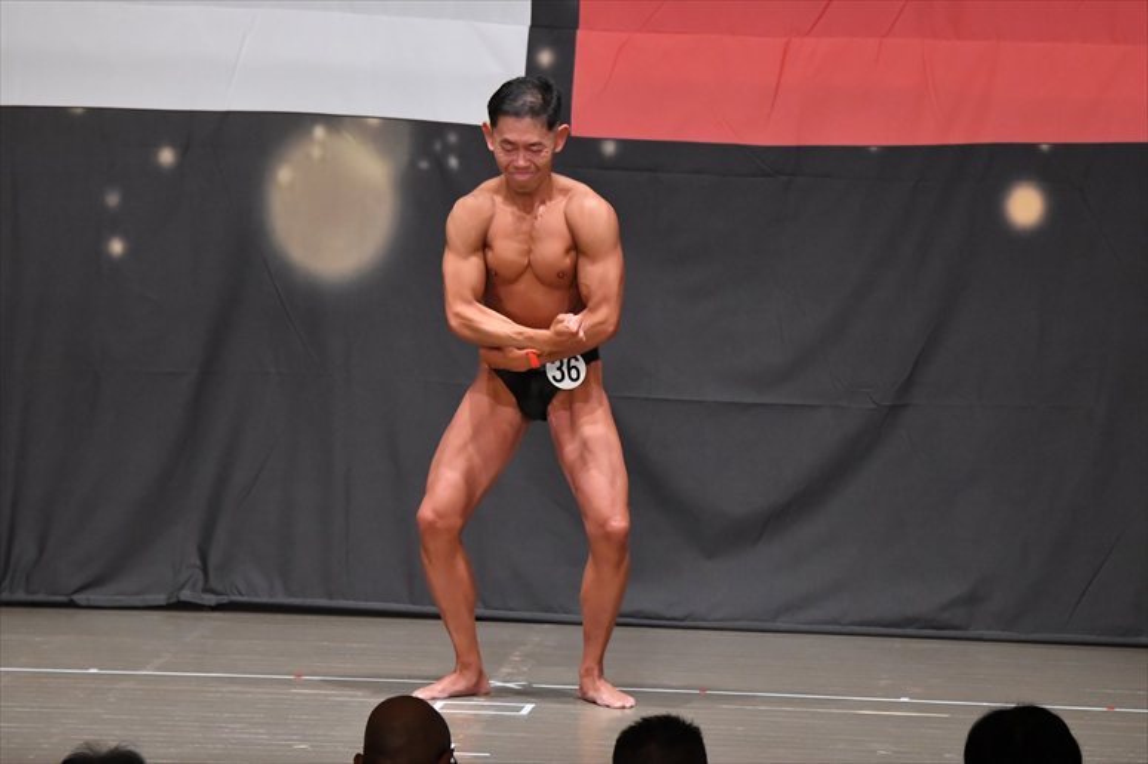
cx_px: 574
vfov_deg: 5.7
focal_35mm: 240
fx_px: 7650
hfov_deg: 8.6
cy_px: 382
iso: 6400
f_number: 5.6
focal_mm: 160
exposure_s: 1/400
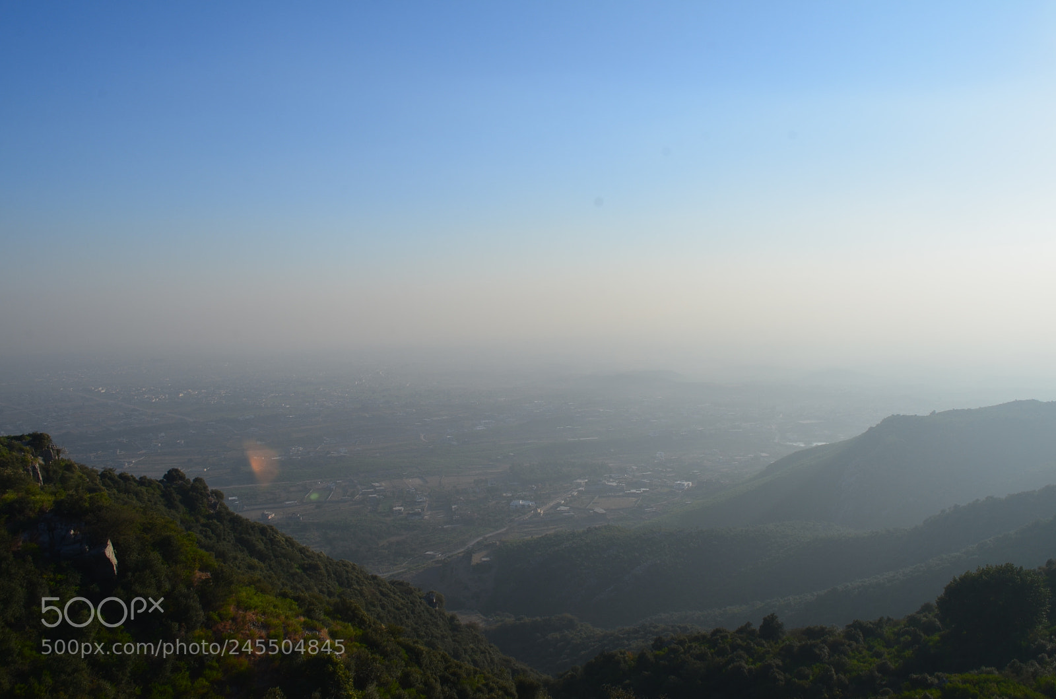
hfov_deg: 62.0
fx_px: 878
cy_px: 350
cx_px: 528
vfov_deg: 43.4
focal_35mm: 30
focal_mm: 20
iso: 100
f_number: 11
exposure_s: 1/160
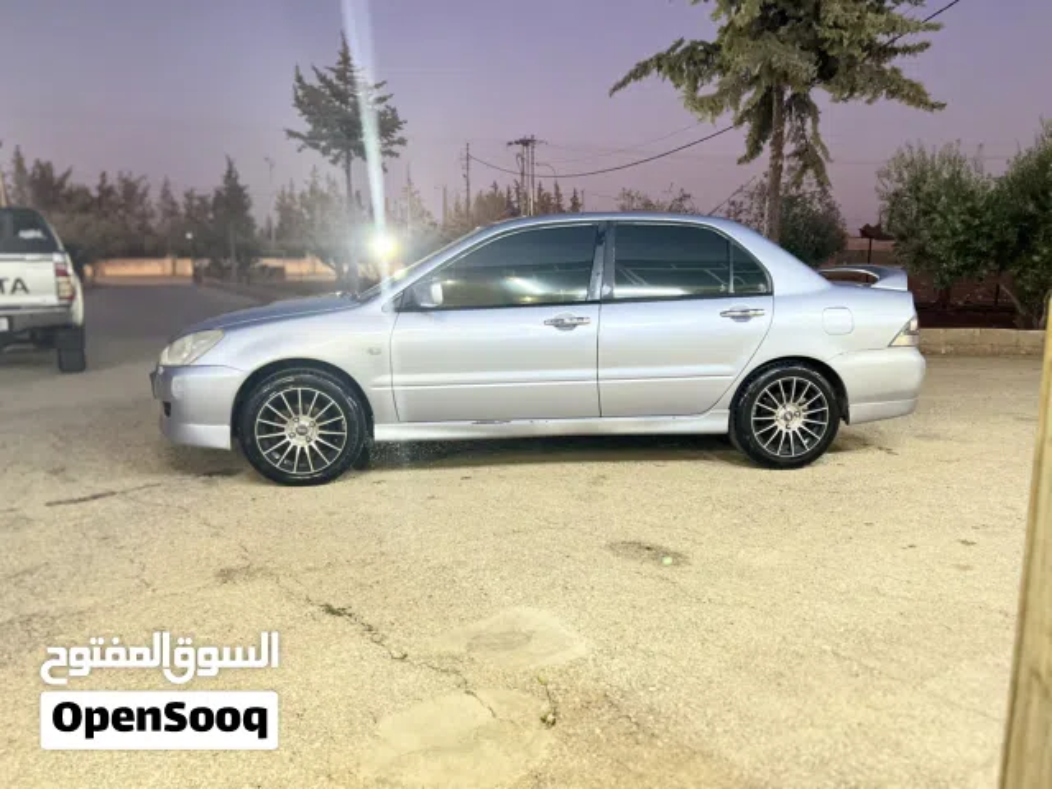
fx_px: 790
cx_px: 526
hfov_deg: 67.3
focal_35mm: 26
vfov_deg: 53.1
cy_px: 394
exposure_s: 1/25
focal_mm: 5.7
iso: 500
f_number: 1.5
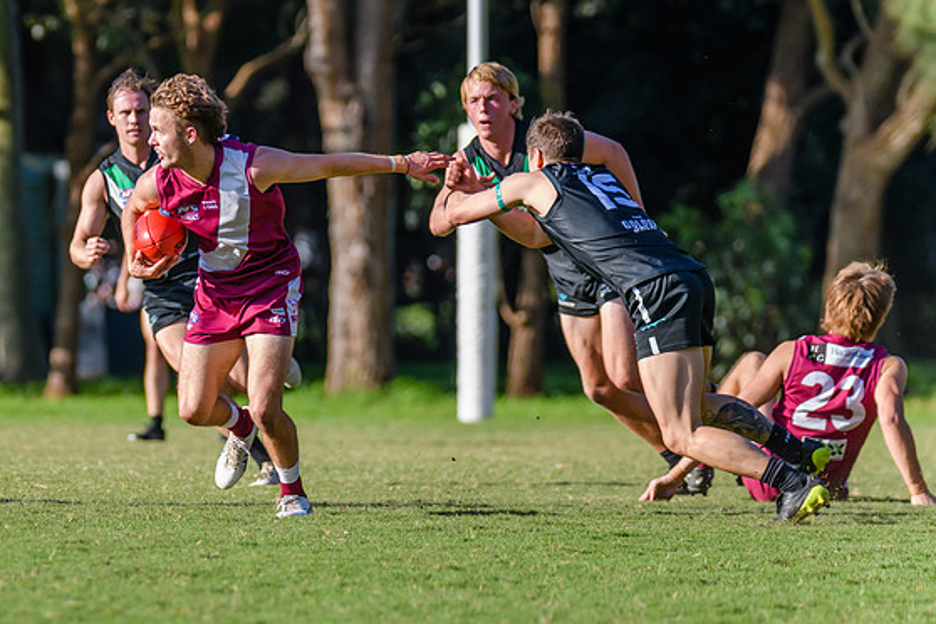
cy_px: 273
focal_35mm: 435
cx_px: 138
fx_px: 11309
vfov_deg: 3.2
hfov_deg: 4.7
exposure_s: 1/2500
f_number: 4.5
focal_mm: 250
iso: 800
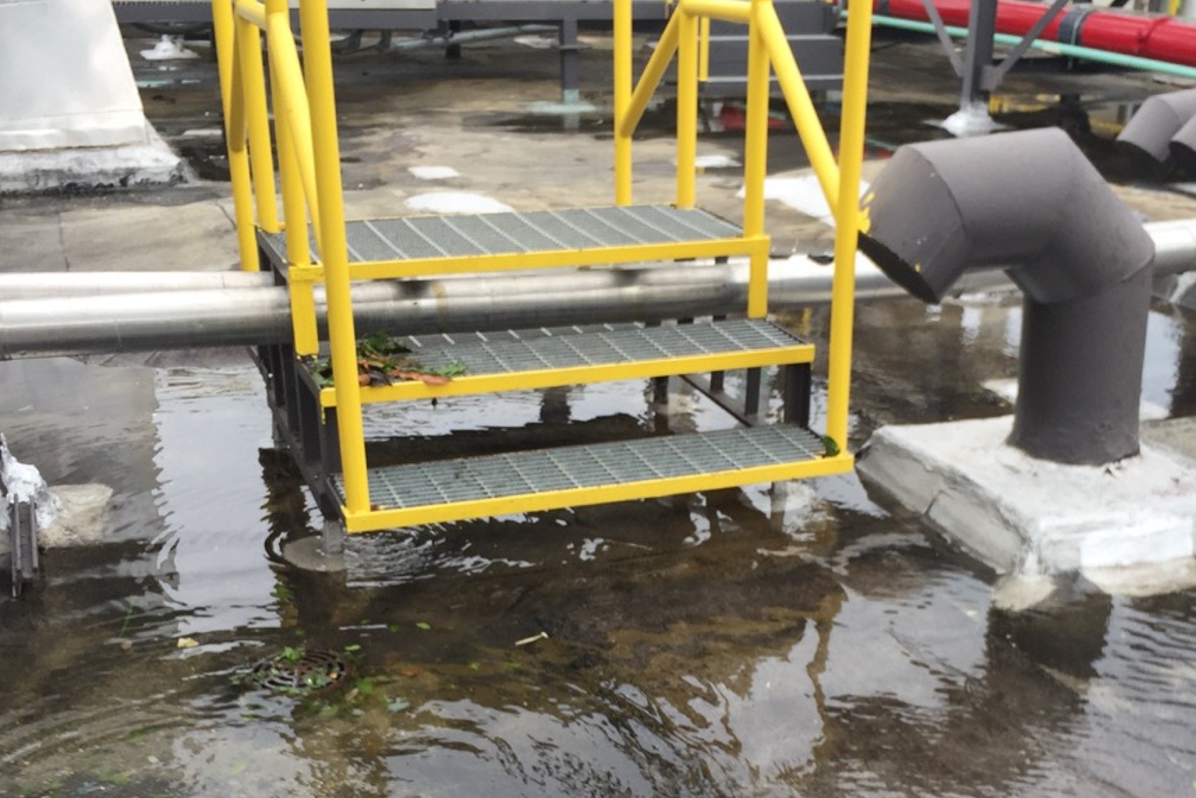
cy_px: 635
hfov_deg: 43.5
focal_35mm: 45
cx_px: 693
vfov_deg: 29.2
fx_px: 1495
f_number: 2.2
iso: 32
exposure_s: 1/241
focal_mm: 4.15
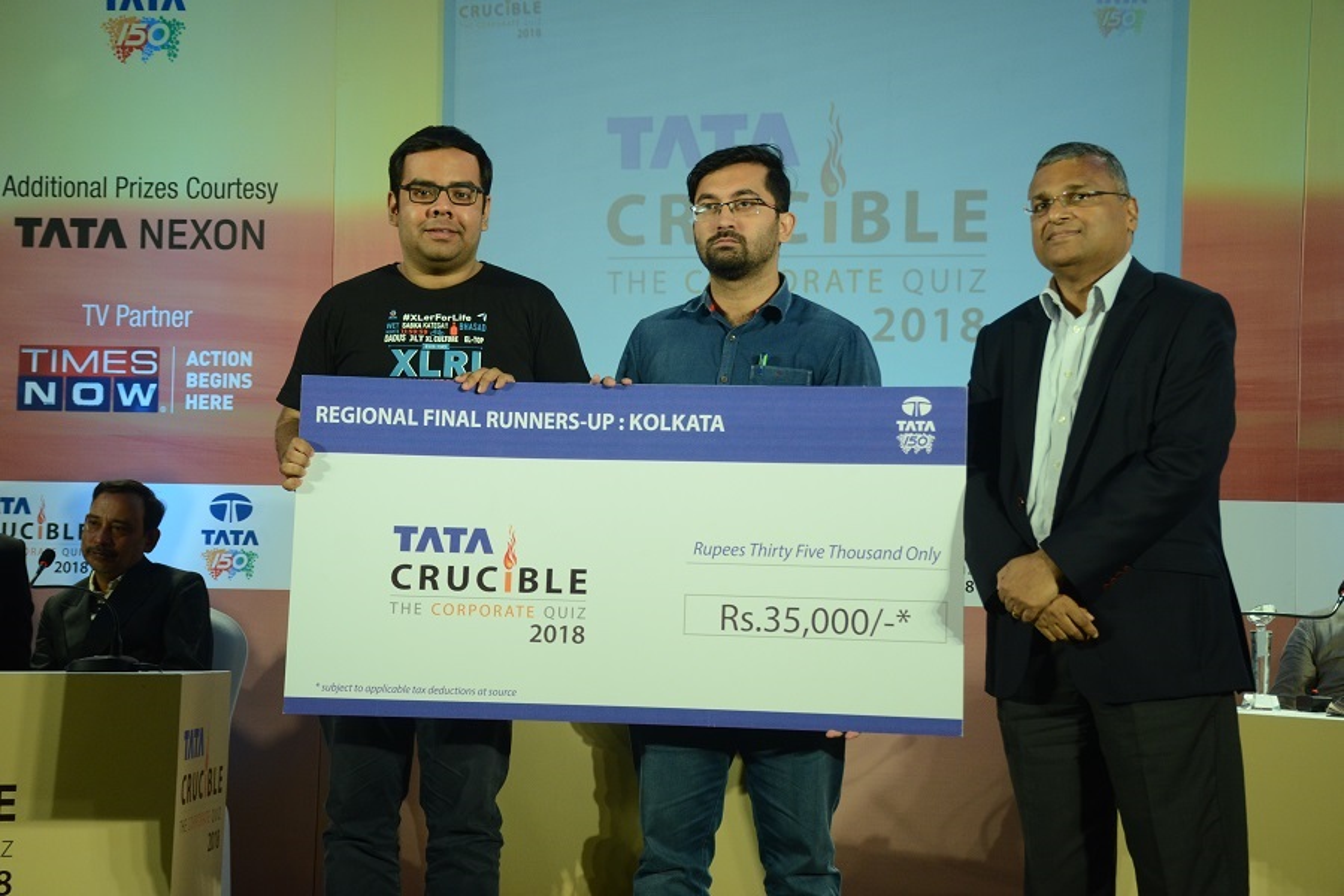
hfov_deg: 29.9
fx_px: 2520
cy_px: 448
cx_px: 672
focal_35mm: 68
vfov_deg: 20.2
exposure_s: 1/125
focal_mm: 45
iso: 1000
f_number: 5.6
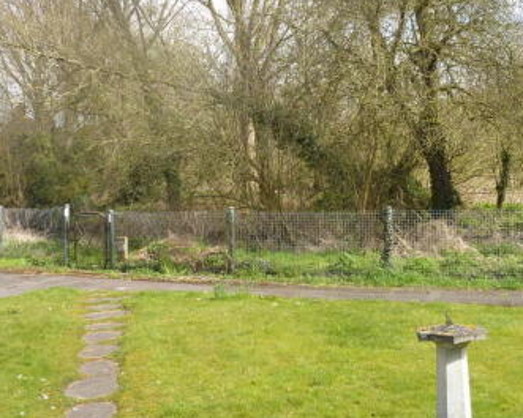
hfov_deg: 42.5
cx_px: 331
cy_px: 188
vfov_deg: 34.9
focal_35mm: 43
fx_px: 666
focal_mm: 4.1
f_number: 4
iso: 100
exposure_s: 1/250
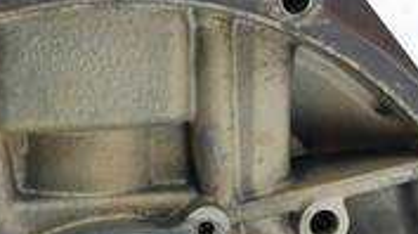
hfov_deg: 29.8
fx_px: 786
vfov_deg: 16.9
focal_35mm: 71
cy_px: 156
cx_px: 189
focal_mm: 12
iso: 200
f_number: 3.5
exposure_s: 1/60
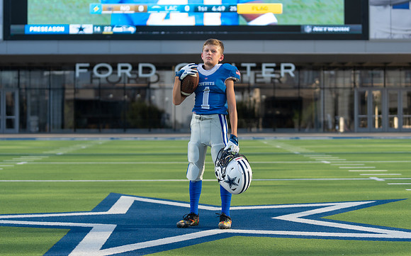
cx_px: 208
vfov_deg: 17.7
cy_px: 118
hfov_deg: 28.0
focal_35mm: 74
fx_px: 823
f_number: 2.8
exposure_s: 1/640
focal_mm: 70
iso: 100
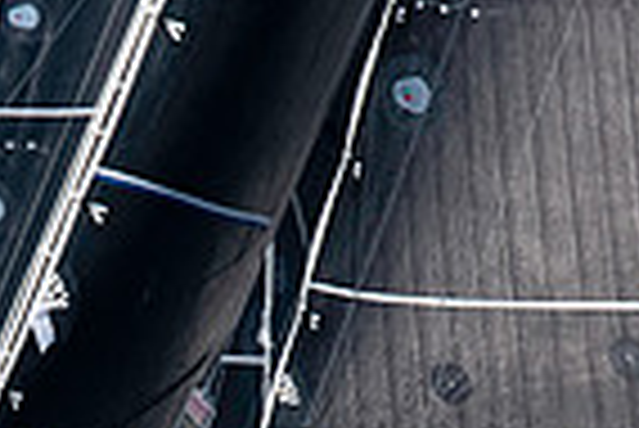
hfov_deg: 1.1
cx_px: 68
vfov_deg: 0.7
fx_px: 32977
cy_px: 502
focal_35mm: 1856
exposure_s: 1/4000
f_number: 5
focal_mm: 300
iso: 320
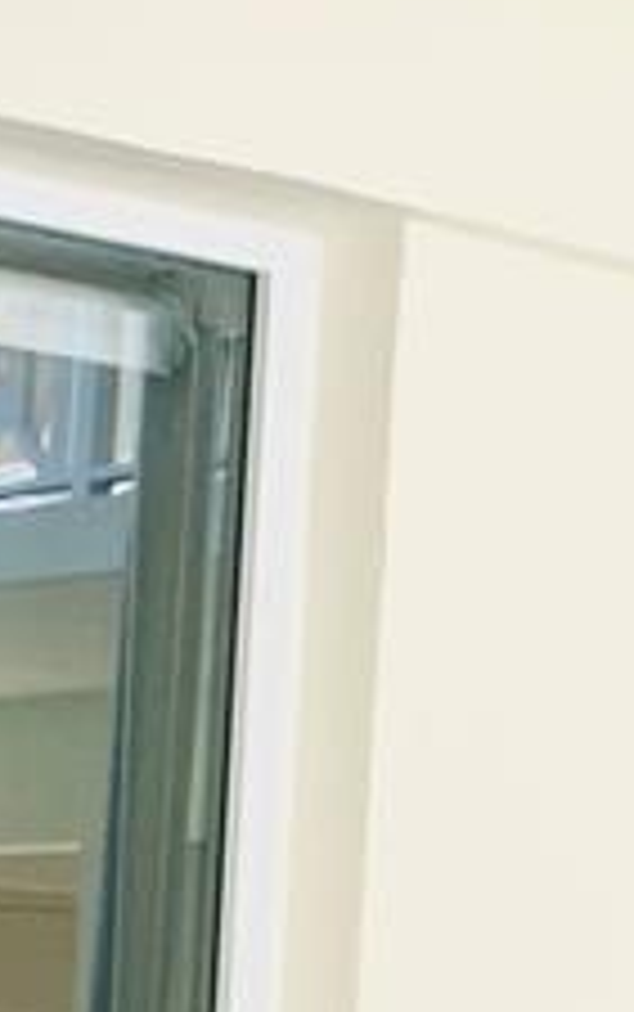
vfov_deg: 12.4
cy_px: 2078
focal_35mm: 147
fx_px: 4056
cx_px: 45
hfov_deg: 8.9
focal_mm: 4.25
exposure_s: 1/121
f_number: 1.8
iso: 32
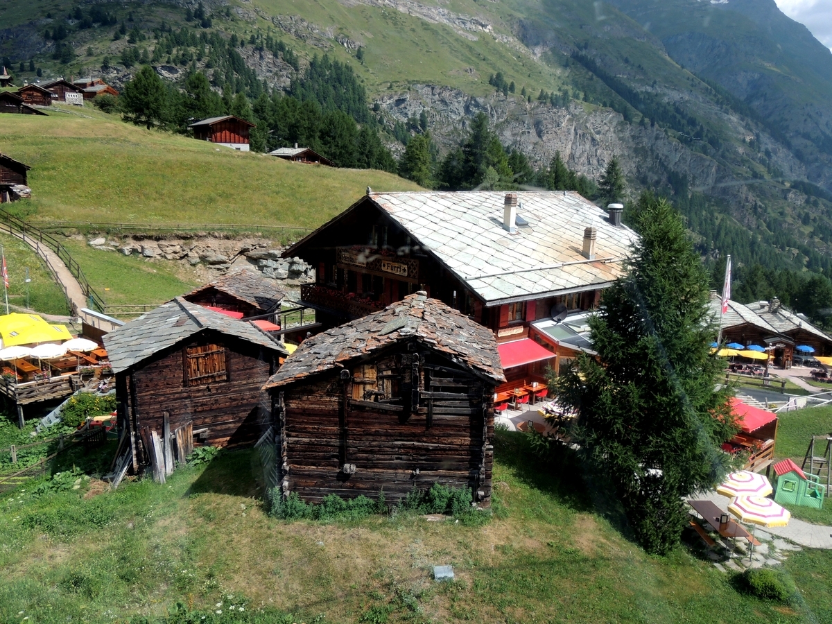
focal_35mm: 30
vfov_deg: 46.8
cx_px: 416
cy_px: 312
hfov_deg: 60.0
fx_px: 721
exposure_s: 1/640
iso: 100
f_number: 3.1
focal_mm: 5.3
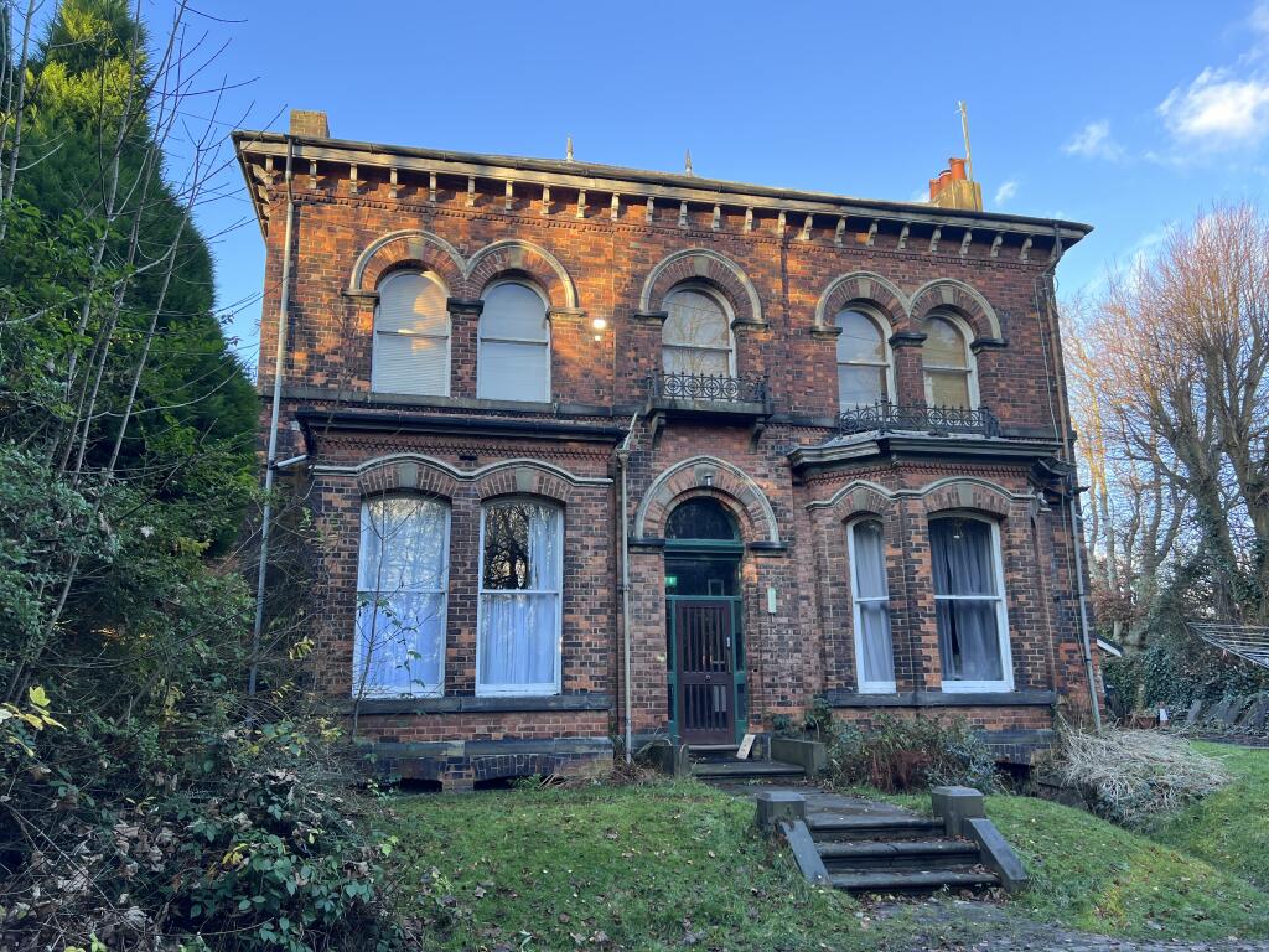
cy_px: 476
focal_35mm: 26
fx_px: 953
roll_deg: +0.7
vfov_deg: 53.1
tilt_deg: +12.5
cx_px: 634
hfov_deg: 67.3
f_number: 1.5
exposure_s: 1/183
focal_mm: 5.7
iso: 40
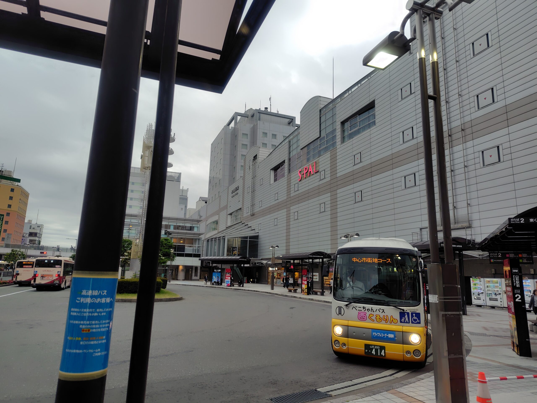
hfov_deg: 73.9
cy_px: 202
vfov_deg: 58.9
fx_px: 357
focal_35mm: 23
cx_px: 268
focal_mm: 5.6
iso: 50
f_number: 1.9
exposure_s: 1/109
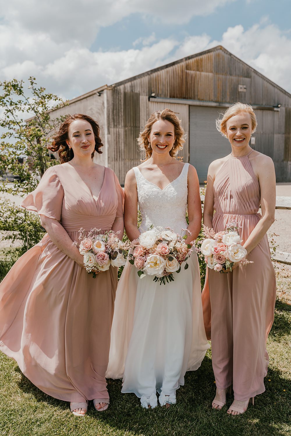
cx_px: 146
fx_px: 424
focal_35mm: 35
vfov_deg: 54.4
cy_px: 218
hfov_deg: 37.9
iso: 100
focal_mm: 35
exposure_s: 1/1000
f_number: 4
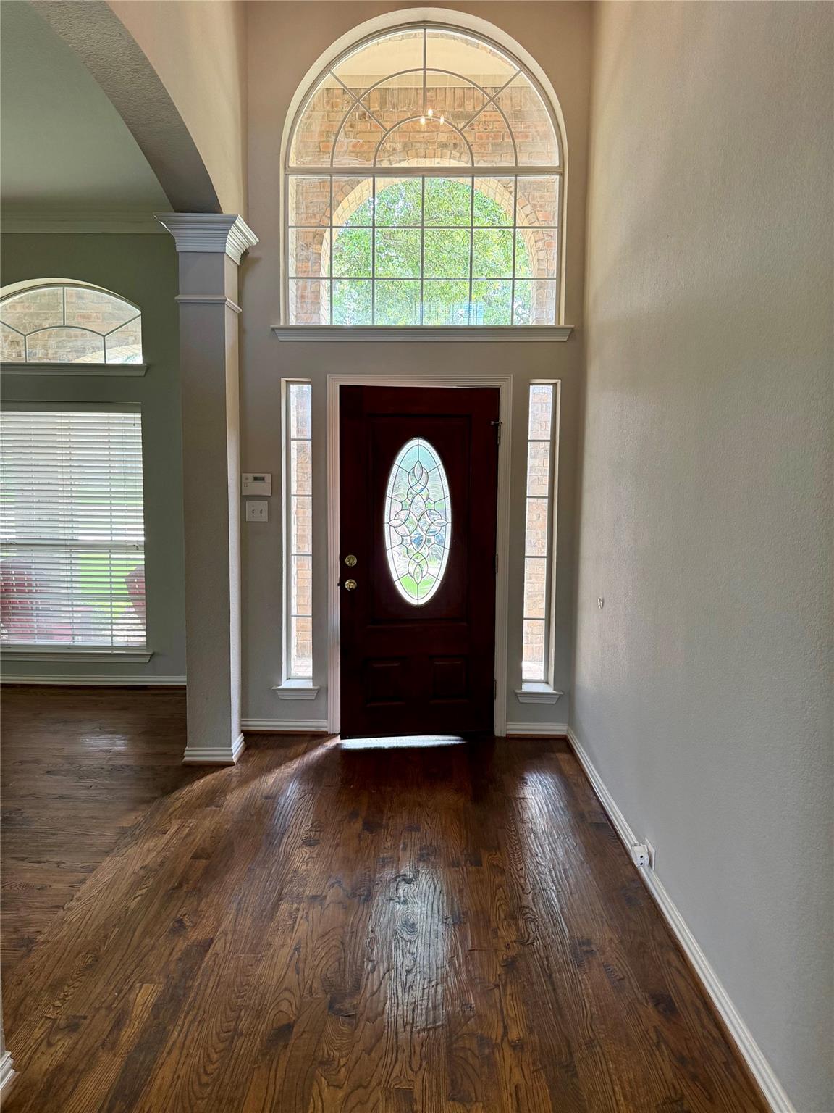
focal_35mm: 24
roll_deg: -1.2
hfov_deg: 56.8
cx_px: 417
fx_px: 771
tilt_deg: -6.2
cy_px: 556
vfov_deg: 71.6
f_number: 1.78
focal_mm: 6.76
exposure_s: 1/120
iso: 250
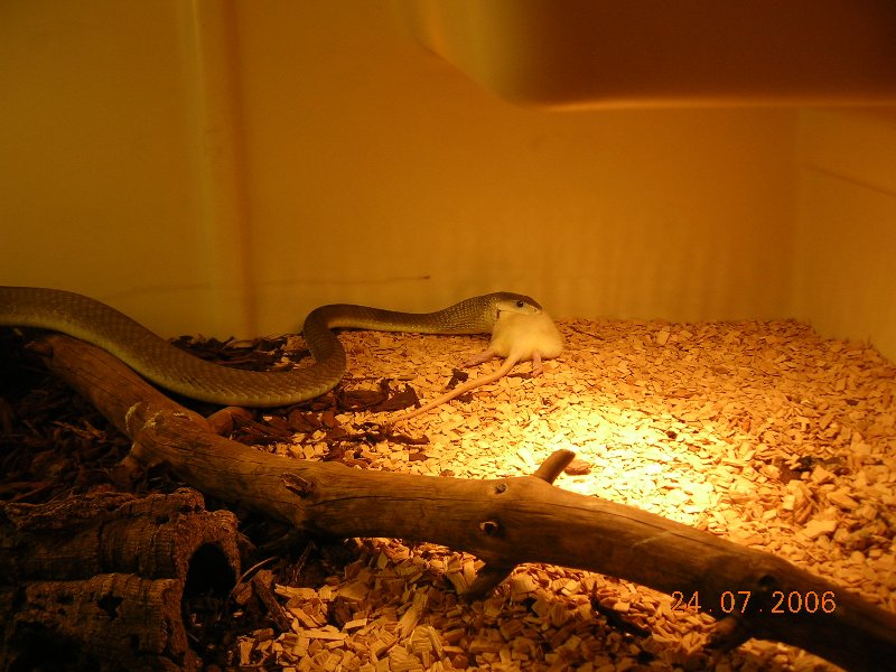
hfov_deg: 54.0
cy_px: 336
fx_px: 880
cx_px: 448
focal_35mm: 34
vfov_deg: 41.8
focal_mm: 5.7
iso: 50
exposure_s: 1/29.2
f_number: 2.9
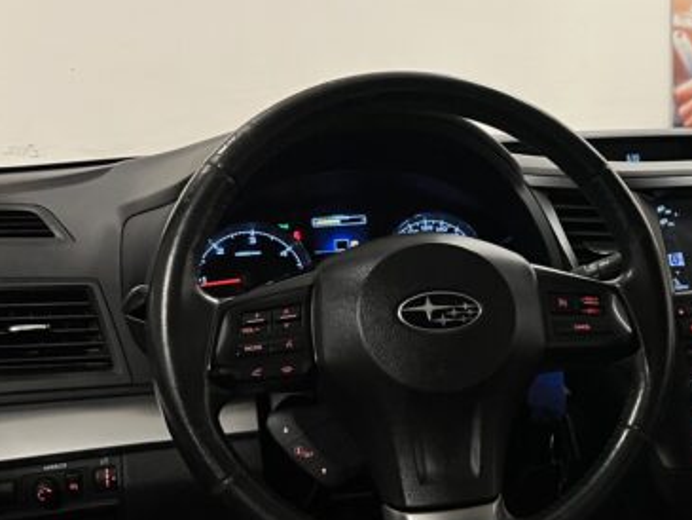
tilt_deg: -8.9
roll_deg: -0.4
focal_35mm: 57
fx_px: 1140
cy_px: 228
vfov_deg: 25.7
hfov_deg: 32.0
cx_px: 629
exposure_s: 1/50
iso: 80
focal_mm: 5.7
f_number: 1.5
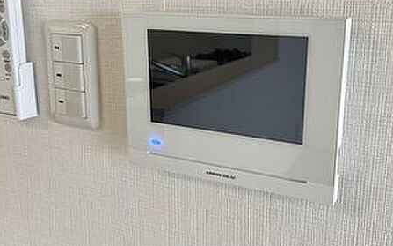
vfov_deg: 34.2
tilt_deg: -14.4
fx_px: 396
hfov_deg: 52.5
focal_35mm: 37
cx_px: 228
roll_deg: -0.6
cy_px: 90
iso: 80
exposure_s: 1/121
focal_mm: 5.1
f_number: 1.6
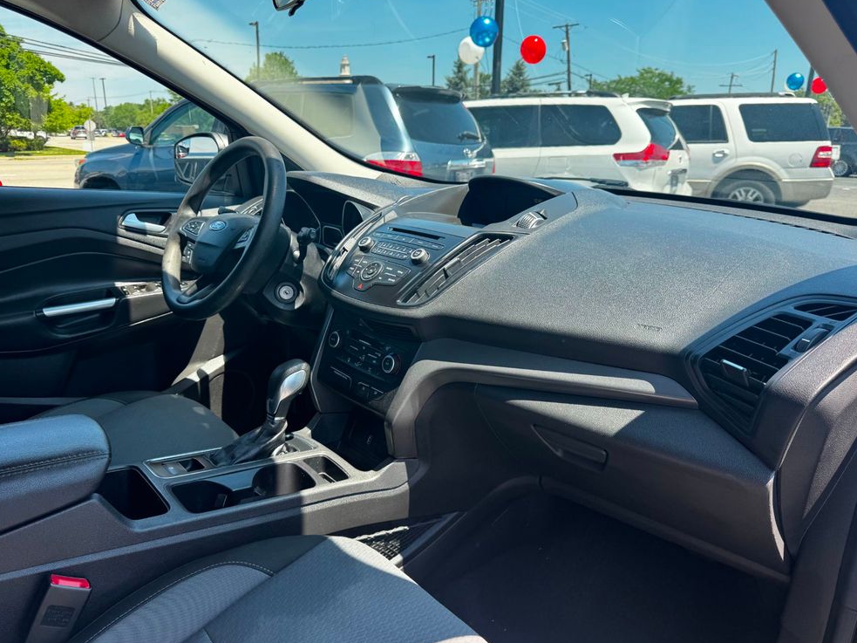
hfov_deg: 69.4
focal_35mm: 25
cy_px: 325
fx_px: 619
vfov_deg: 54.9
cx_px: 439
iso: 80
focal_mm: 6.76
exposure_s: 1/723
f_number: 1.78
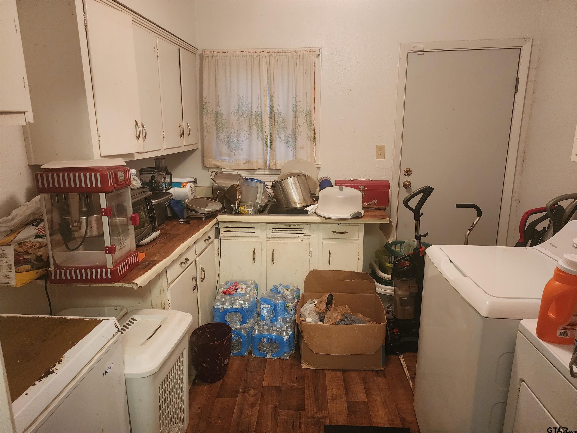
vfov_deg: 58.9
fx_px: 383
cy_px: 216
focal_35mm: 23
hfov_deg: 73.9
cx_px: 288
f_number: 1.8
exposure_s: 1/40
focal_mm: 6.4
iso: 640
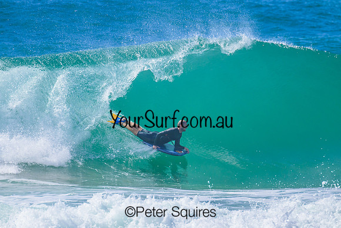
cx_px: 170
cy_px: 114
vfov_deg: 1.7
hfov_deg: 2.6
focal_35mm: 800
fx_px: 7579
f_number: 11
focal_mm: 800
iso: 1100
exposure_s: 1/2000
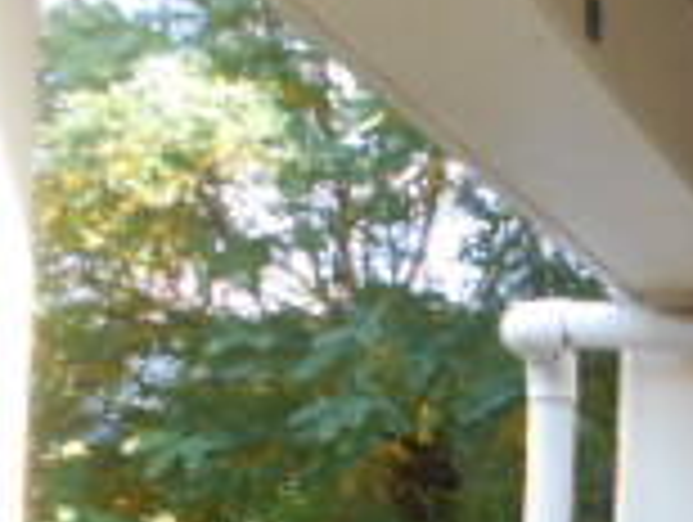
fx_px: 2165
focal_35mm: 108
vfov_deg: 13.1
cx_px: 1220
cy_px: 756
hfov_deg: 15.7
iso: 220
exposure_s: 1/250
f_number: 3.2
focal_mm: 4.6
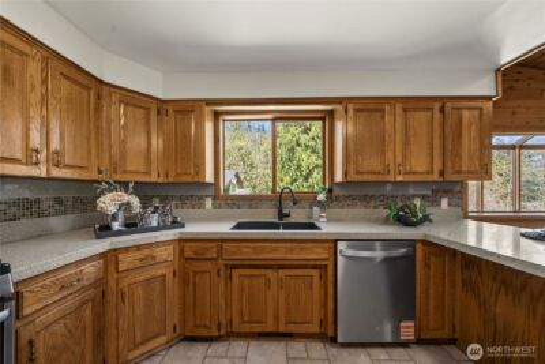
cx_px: 272
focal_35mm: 12
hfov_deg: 112.6
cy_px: 182
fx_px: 182
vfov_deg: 90.1
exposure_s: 1/20
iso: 1250
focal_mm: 12
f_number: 6.7
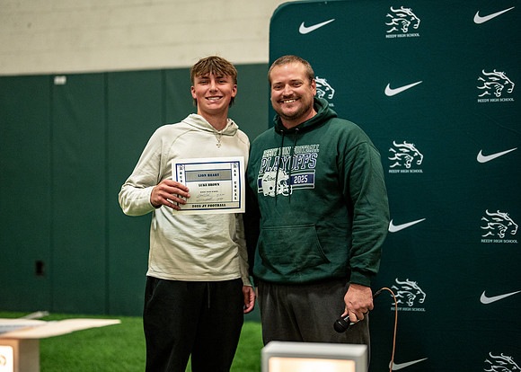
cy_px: 171
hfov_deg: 34.4
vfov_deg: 24.9
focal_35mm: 57
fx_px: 842
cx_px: 260
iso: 1250
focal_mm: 50
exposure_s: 1/320
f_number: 1.2
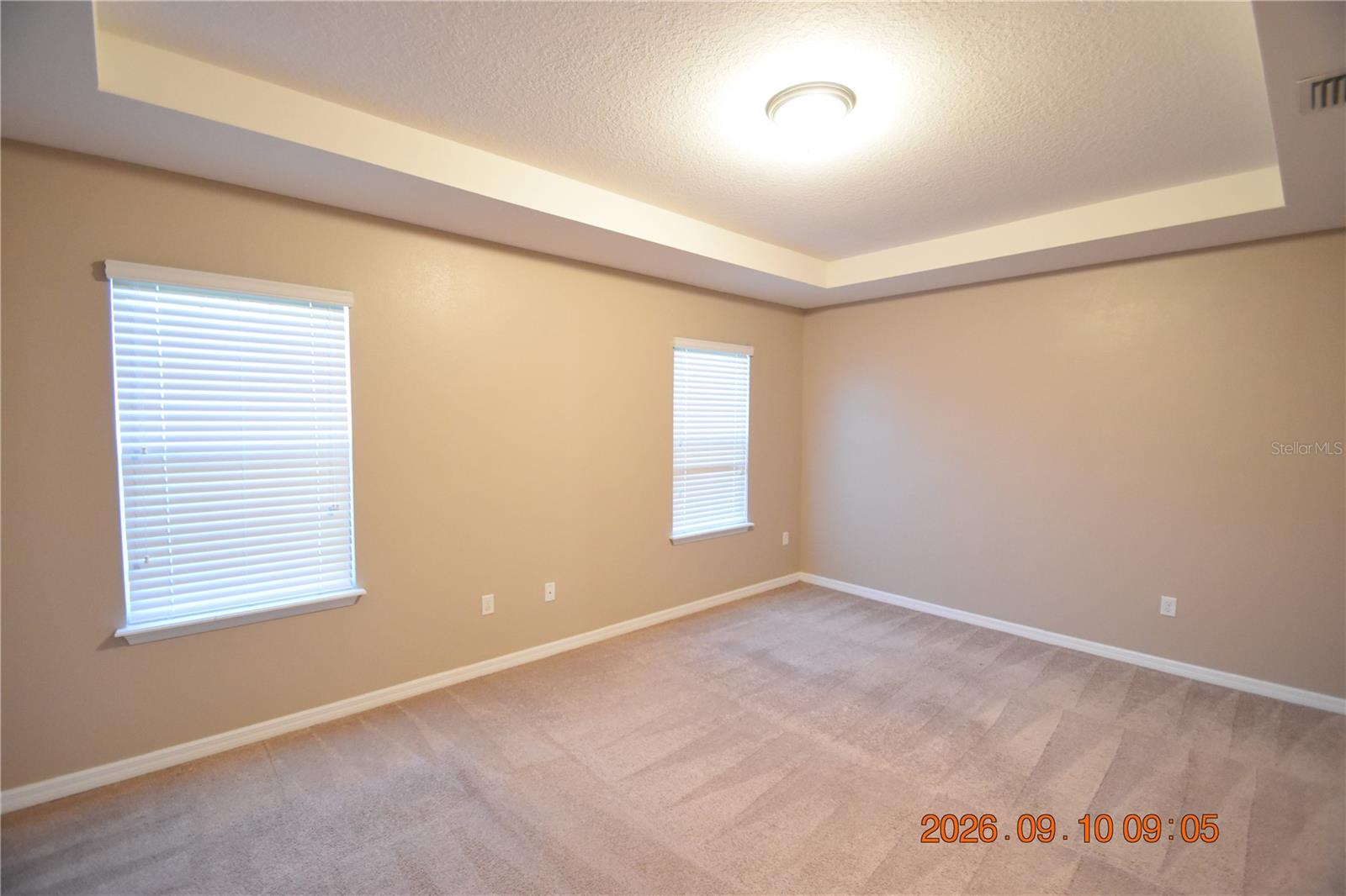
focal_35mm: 15
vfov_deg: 77.3
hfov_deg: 100.4
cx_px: 673
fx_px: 561
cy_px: 448
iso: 2200
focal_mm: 10
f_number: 3.5
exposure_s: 1/60
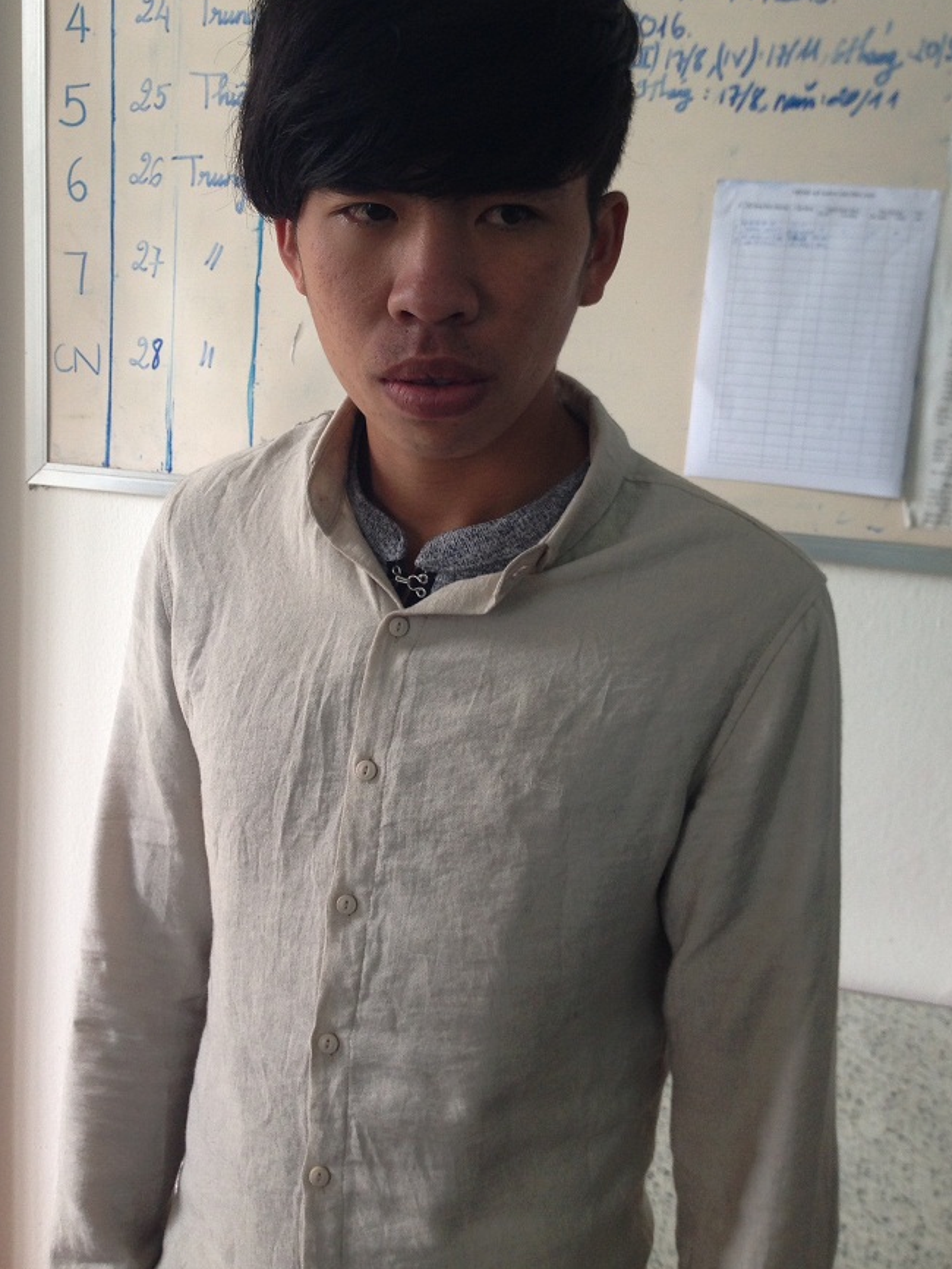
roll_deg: -3.2
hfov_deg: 36.8
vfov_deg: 47.6
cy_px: 523
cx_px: 444
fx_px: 1429
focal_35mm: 39
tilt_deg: -8.9
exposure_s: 1/40
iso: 64
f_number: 2.4
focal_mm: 4.12
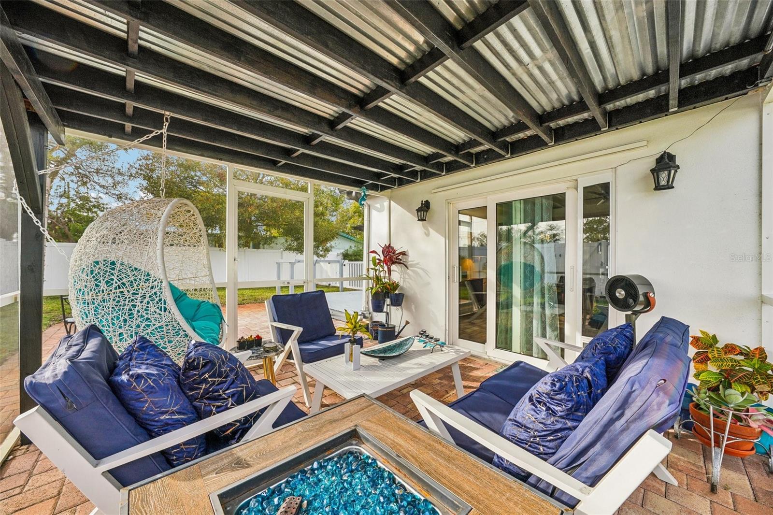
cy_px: 258
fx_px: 279
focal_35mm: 13
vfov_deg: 85.4
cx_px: 386
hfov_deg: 108.3
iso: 500
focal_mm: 13
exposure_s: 1/250
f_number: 8
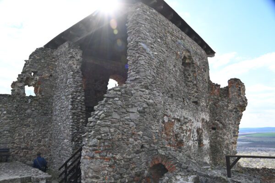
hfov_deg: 67.4
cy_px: 92
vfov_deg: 47.9
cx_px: 138
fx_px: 206
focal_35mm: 27
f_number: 5.6
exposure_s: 1/250
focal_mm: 18
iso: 100
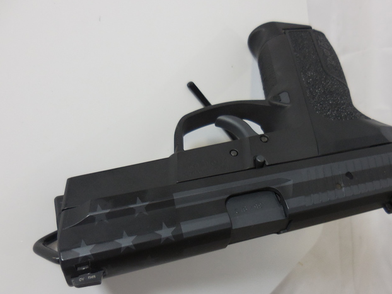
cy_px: 172
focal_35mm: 36
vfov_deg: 39.6
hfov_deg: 50.8
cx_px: 245
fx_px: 408
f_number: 3.5
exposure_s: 1/30
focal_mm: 5
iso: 250
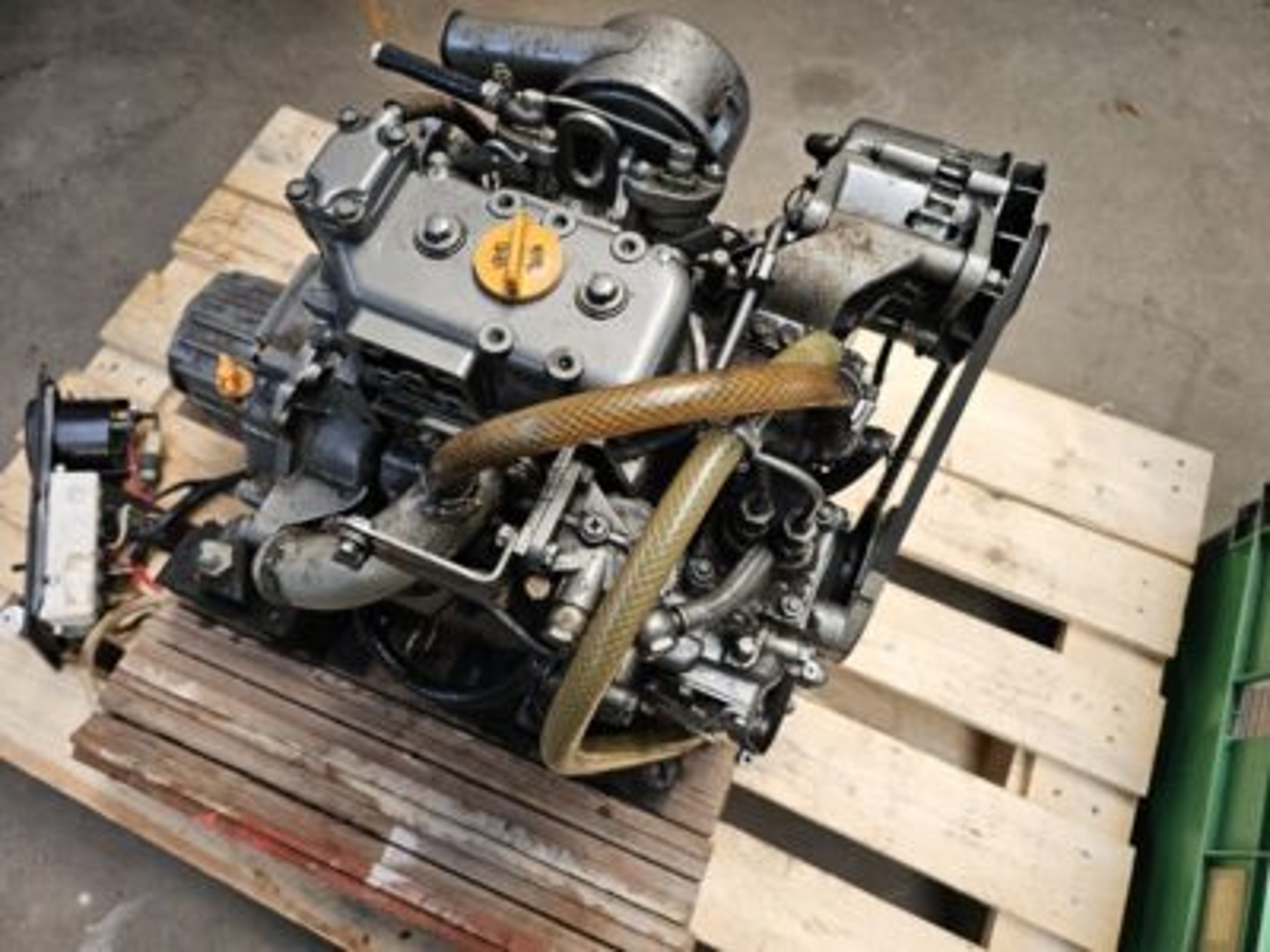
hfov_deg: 73.9
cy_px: 476
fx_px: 844
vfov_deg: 58.9
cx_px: 635
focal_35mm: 23
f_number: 1.7
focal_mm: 6.3
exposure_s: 1/120
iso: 200
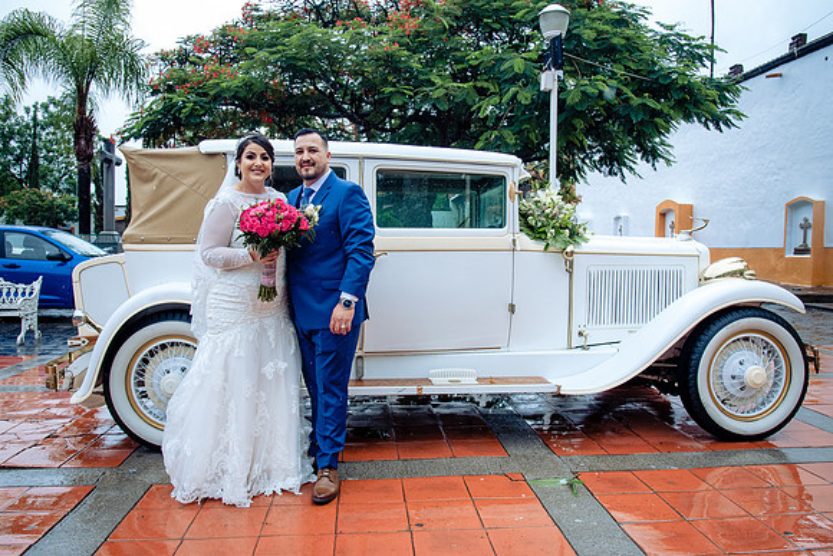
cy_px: 278
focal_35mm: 28
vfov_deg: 46.4
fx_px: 649
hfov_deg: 65.4
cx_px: 416
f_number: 7.1
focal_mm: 27
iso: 1250
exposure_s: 1/1000
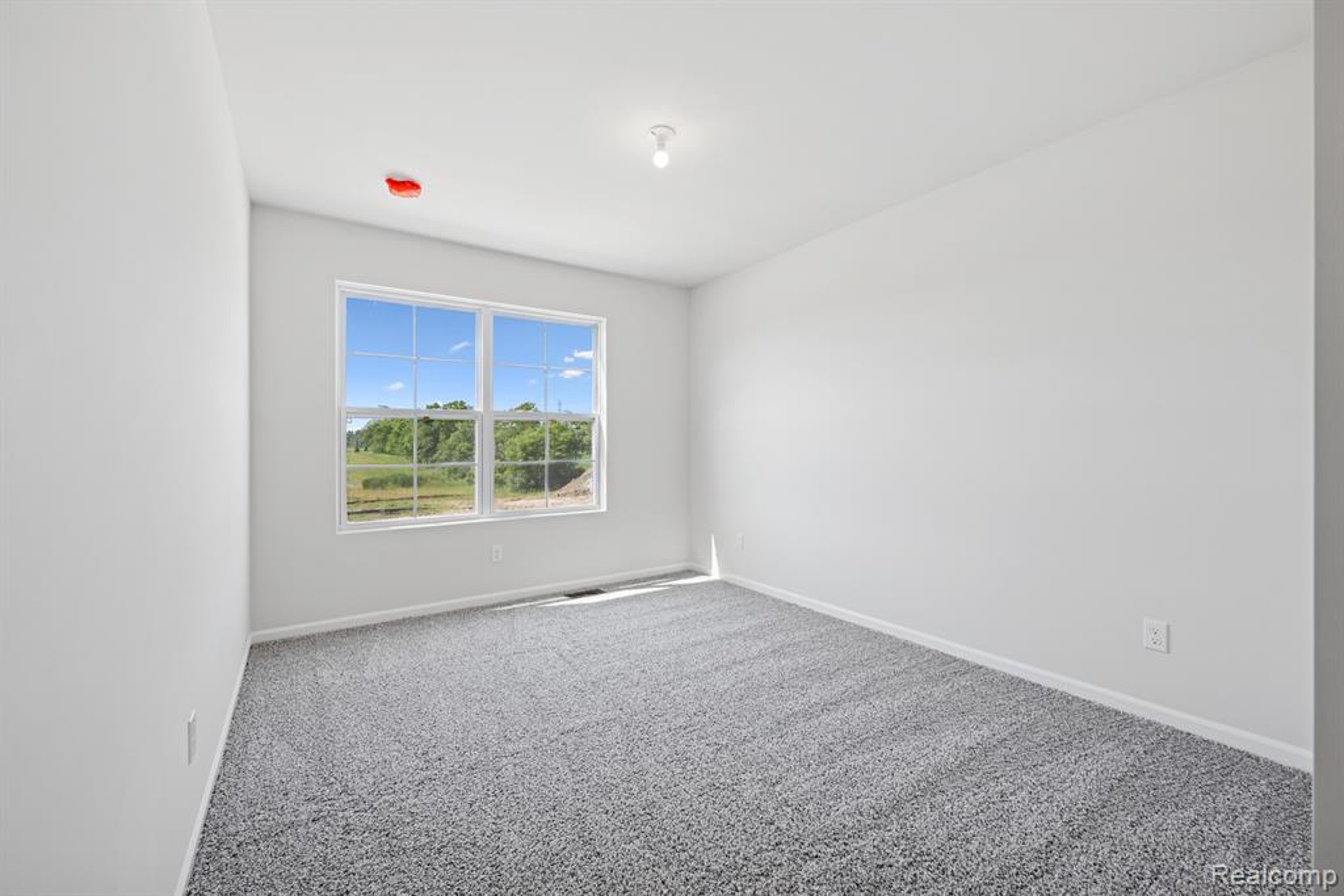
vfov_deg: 81.2
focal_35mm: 14
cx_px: 672
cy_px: 448
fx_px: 523
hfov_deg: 104.2
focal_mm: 14
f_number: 9
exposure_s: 1/6
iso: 100
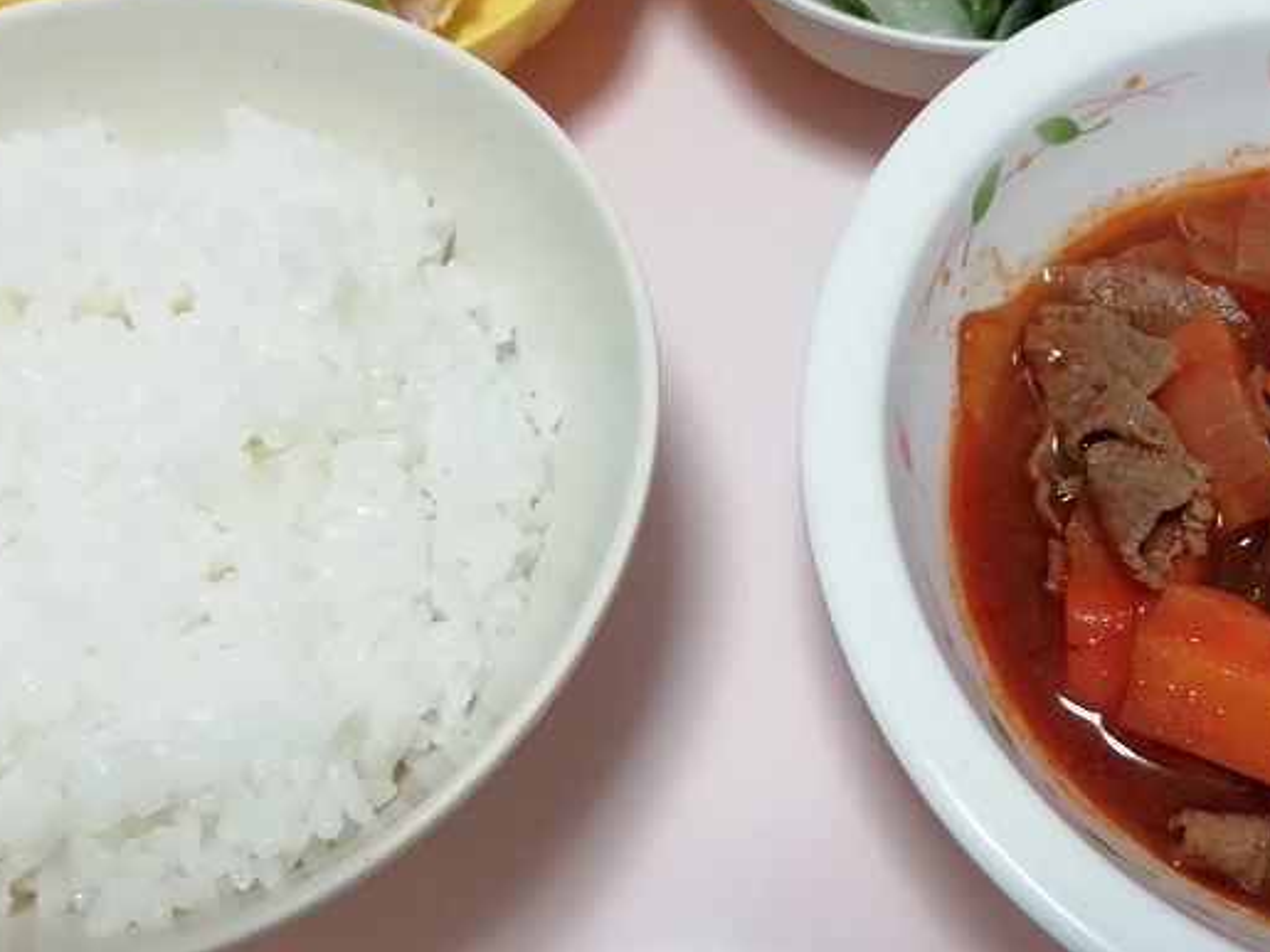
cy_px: 385
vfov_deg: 34.2
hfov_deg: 44.2
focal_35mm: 42
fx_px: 1541
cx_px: 831
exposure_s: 1/33.3
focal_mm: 3.46
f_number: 2.2
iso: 80
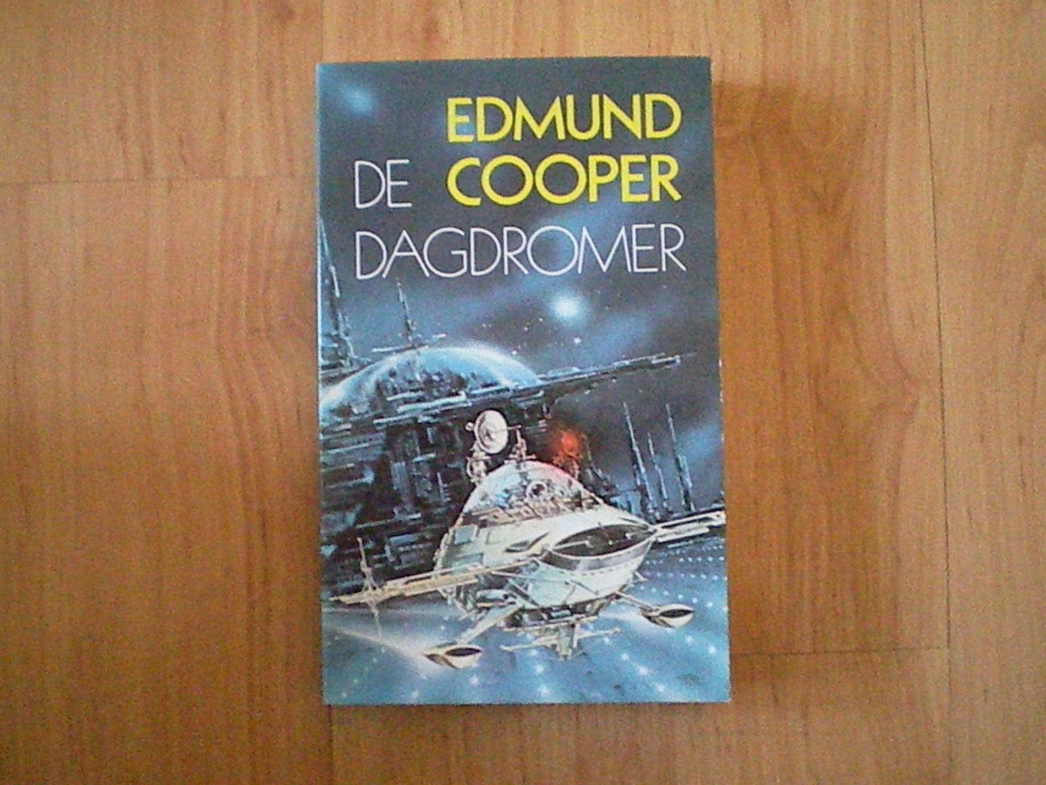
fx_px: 1148
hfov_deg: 49.0
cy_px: 392
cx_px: 523
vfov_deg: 37.7
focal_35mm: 38
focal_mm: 6.3
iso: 2313
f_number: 3.1
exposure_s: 1/50
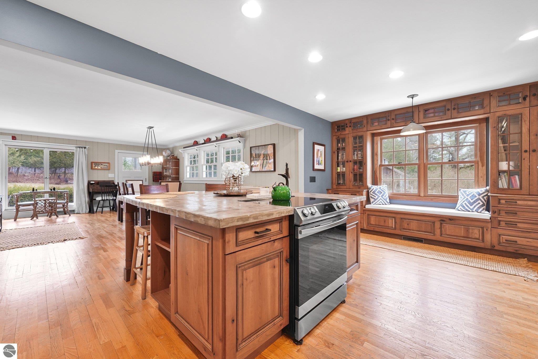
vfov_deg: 78.9
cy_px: 180
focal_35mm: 15
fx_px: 218
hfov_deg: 101.9
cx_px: 269
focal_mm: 14.6
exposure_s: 1/20
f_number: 10
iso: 2000
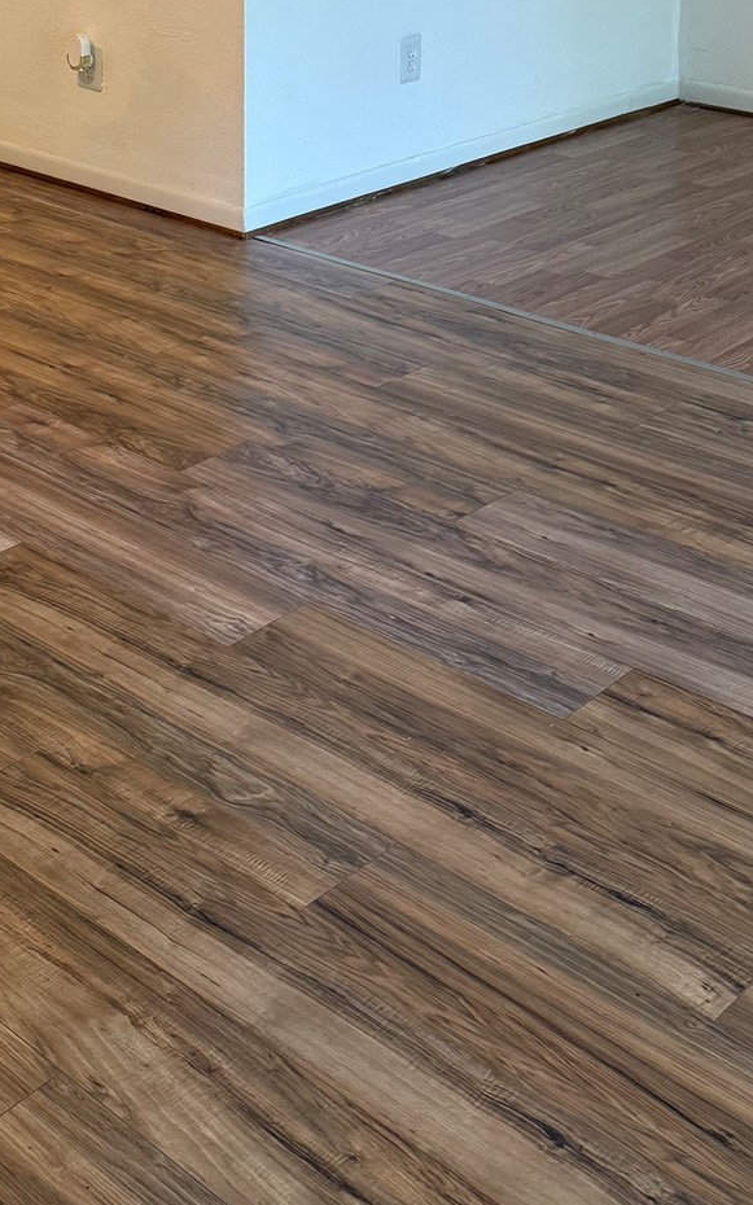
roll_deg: +1.1
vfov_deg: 32.4
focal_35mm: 56
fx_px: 1839
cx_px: -96
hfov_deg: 21.8
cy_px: -82
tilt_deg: -8.2
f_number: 1.78
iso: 160
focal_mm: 6.76
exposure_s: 1/60
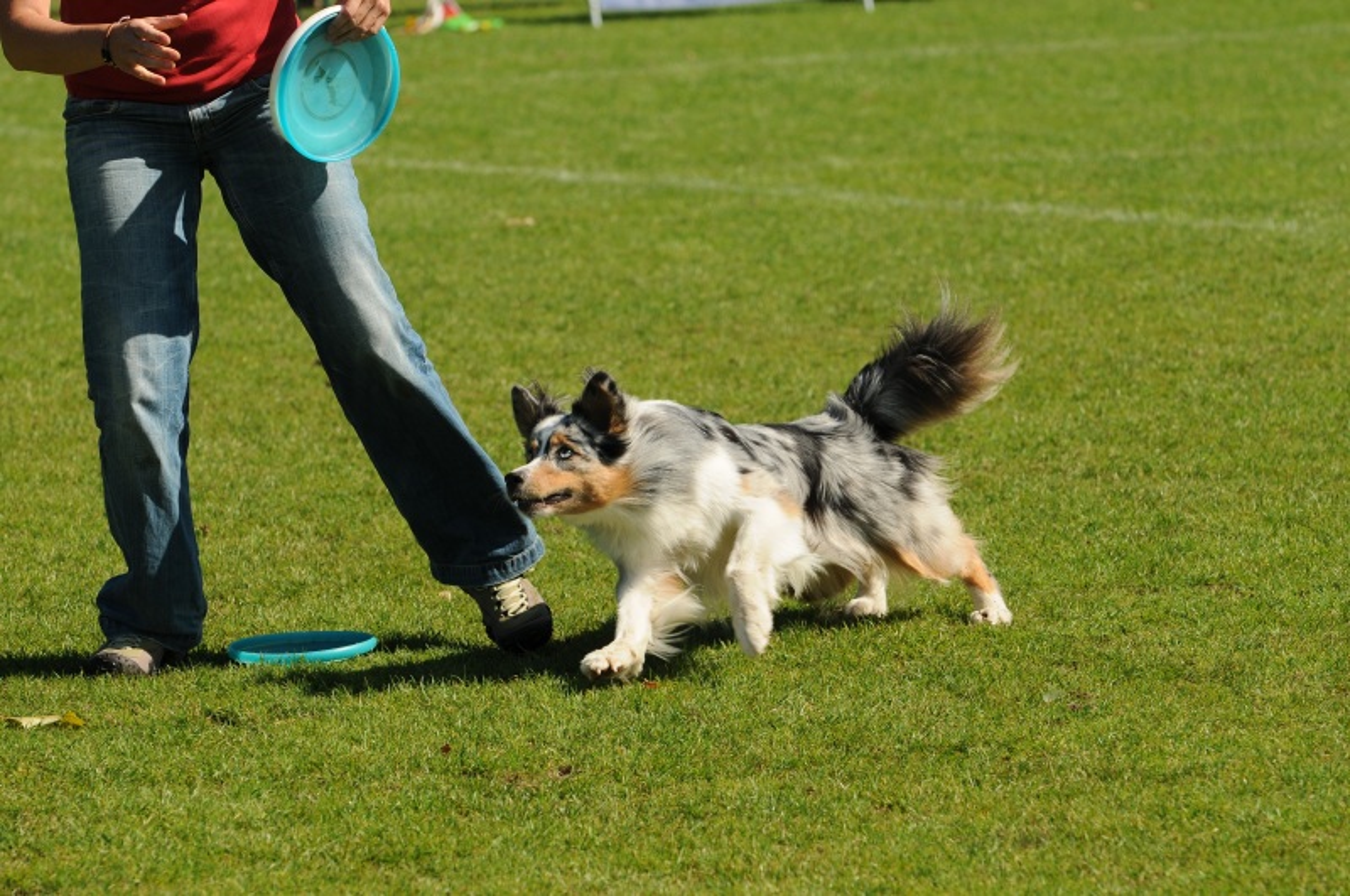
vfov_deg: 7.0
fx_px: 7302
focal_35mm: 195
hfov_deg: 10.6
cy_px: 448
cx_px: 675
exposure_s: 1/1000
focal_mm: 130
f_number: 5
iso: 200
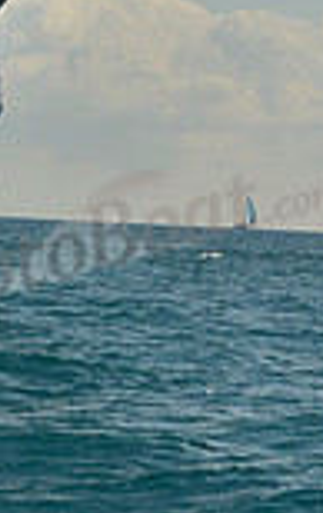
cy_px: -223
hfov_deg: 4.9
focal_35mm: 268
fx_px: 3754
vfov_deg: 7.7
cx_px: -295
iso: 200
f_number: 8
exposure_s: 1/800
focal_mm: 70
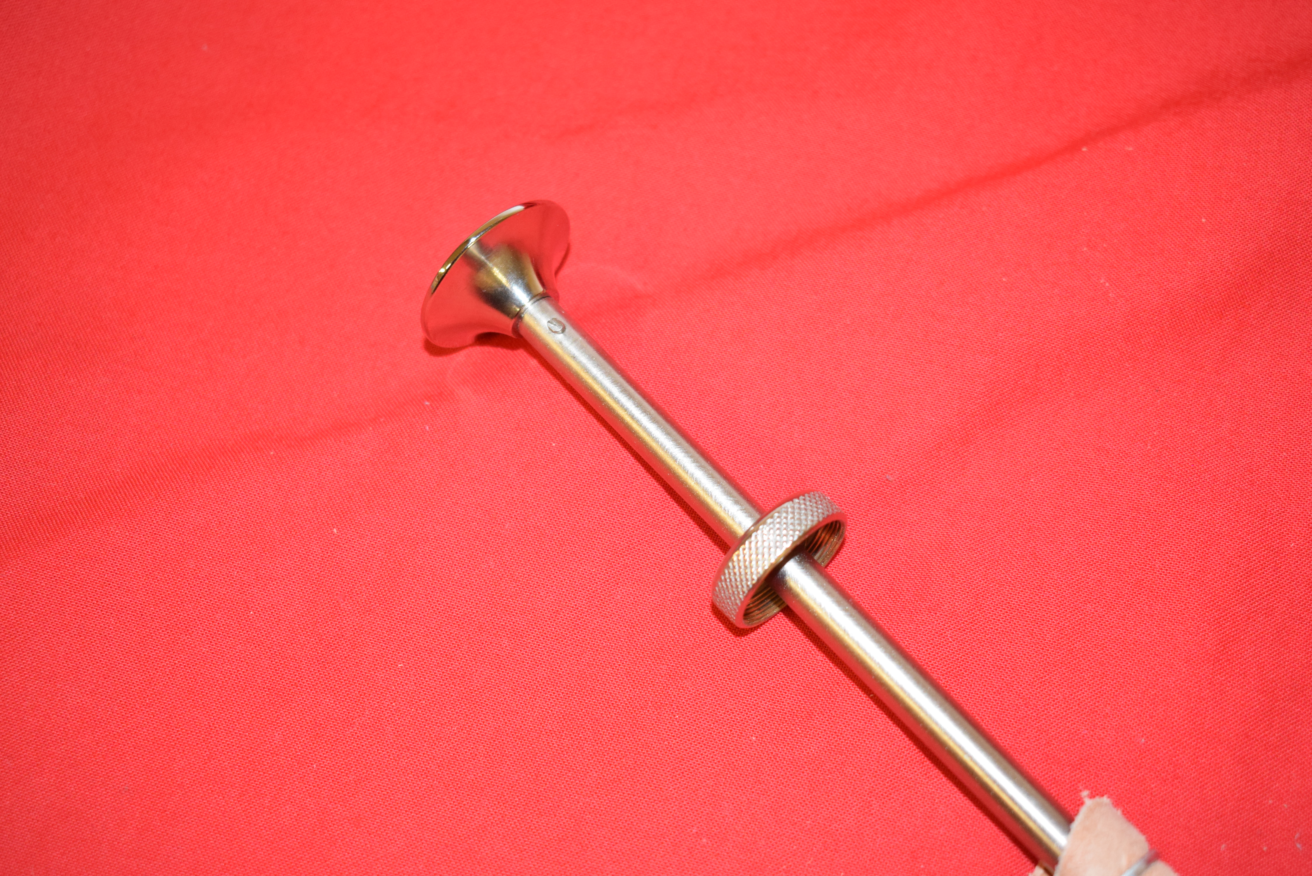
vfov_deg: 26.5
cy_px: 438
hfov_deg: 38.9
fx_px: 1859
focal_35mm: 51
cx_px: 656
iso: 1600
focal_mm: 34
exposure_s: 1/80
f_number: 5
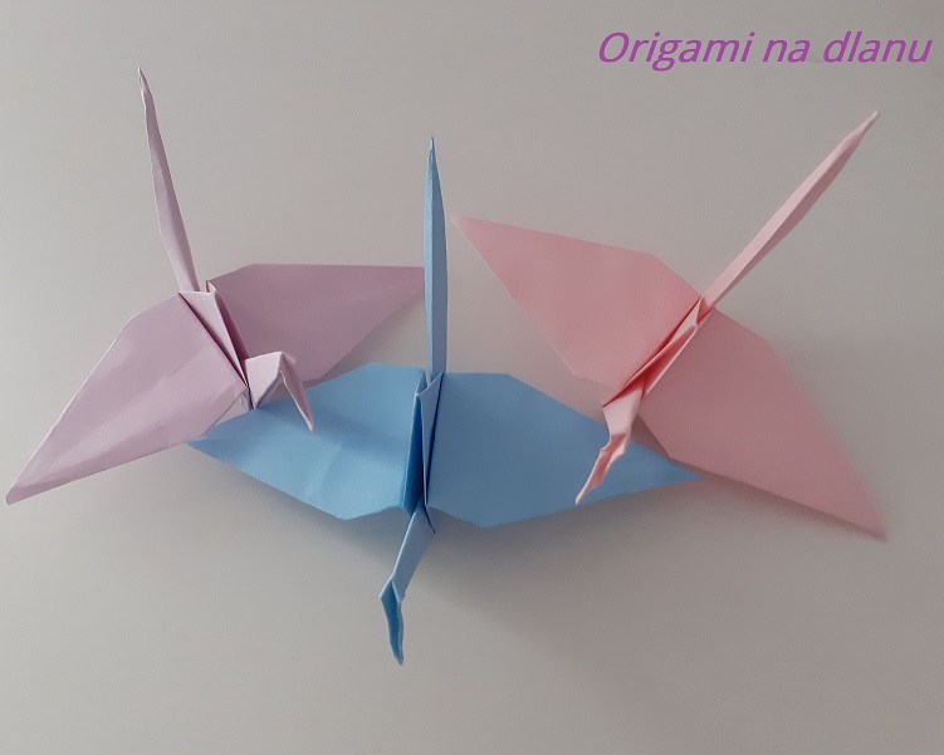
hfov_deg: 60.3
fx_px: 810
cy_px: 378
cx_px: 429
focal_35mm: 29
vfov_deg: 50.0
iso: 250
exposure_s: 1/50
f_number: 1.9
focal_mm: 3.6
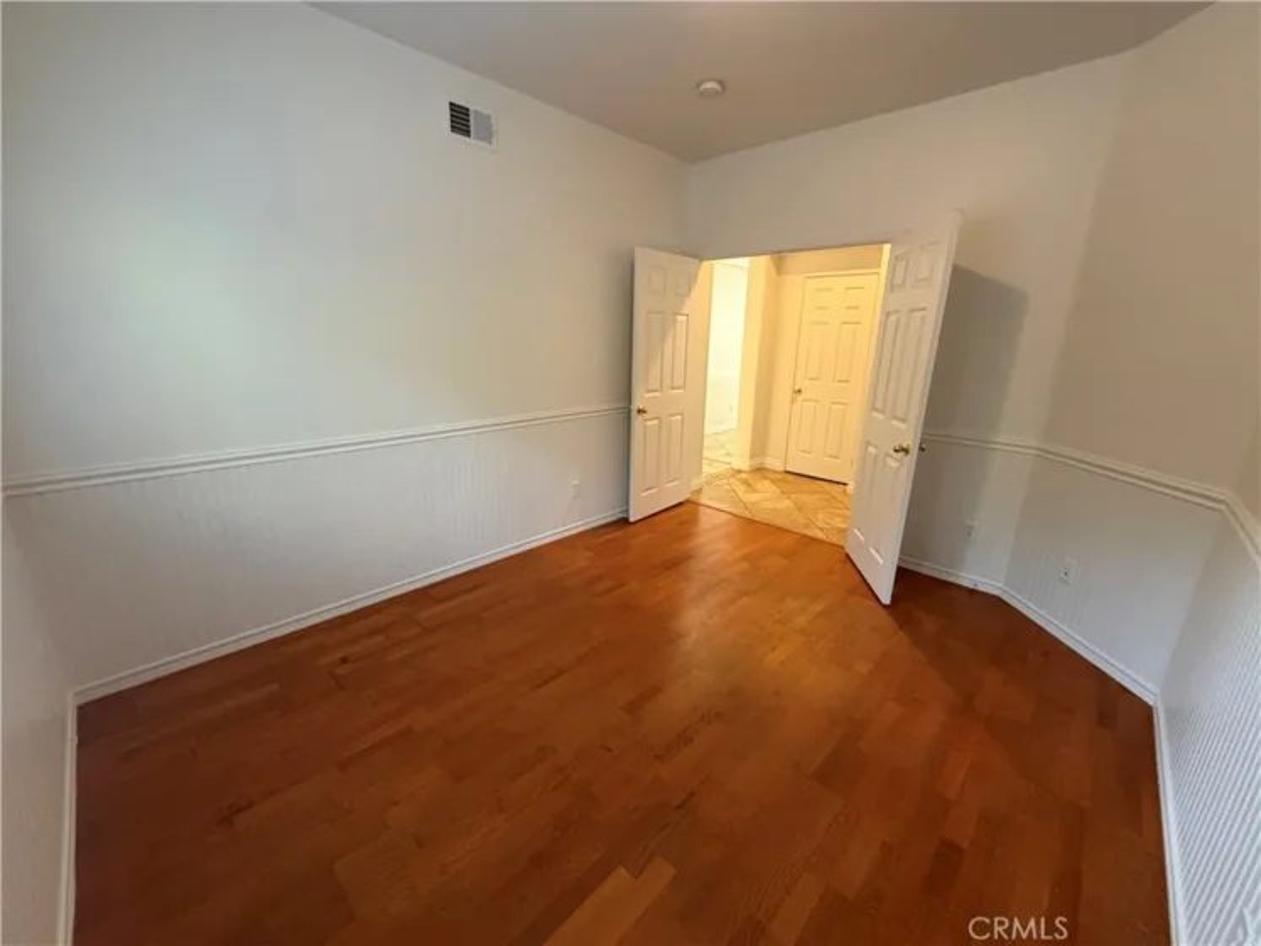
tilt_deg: -16.8
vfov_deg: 85.7
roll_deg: +0.1
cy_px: 473
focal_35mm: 14
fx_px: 510
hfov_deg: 102.1
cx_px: 630
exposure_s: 1/60
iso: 400
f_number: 2.2
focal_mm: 2.22
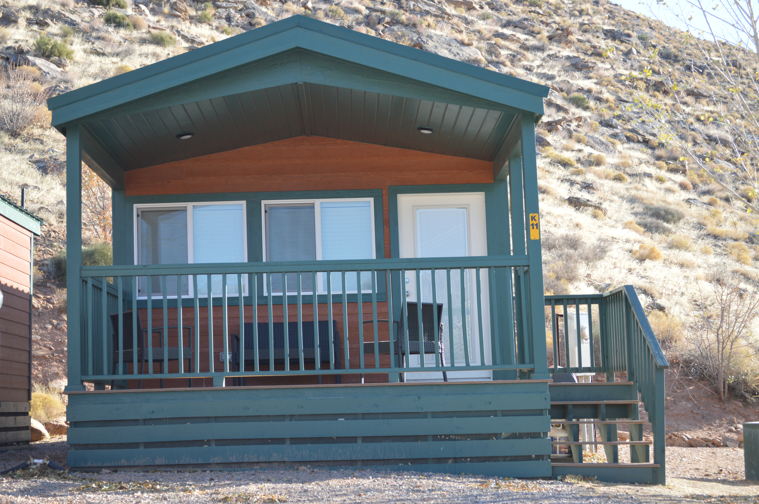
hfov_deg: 33.4
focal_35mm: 60
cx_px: 380
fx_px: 1264
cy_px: 252
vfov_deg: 22.6
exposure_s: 1/125
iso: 125
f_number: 5.6
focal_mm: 40
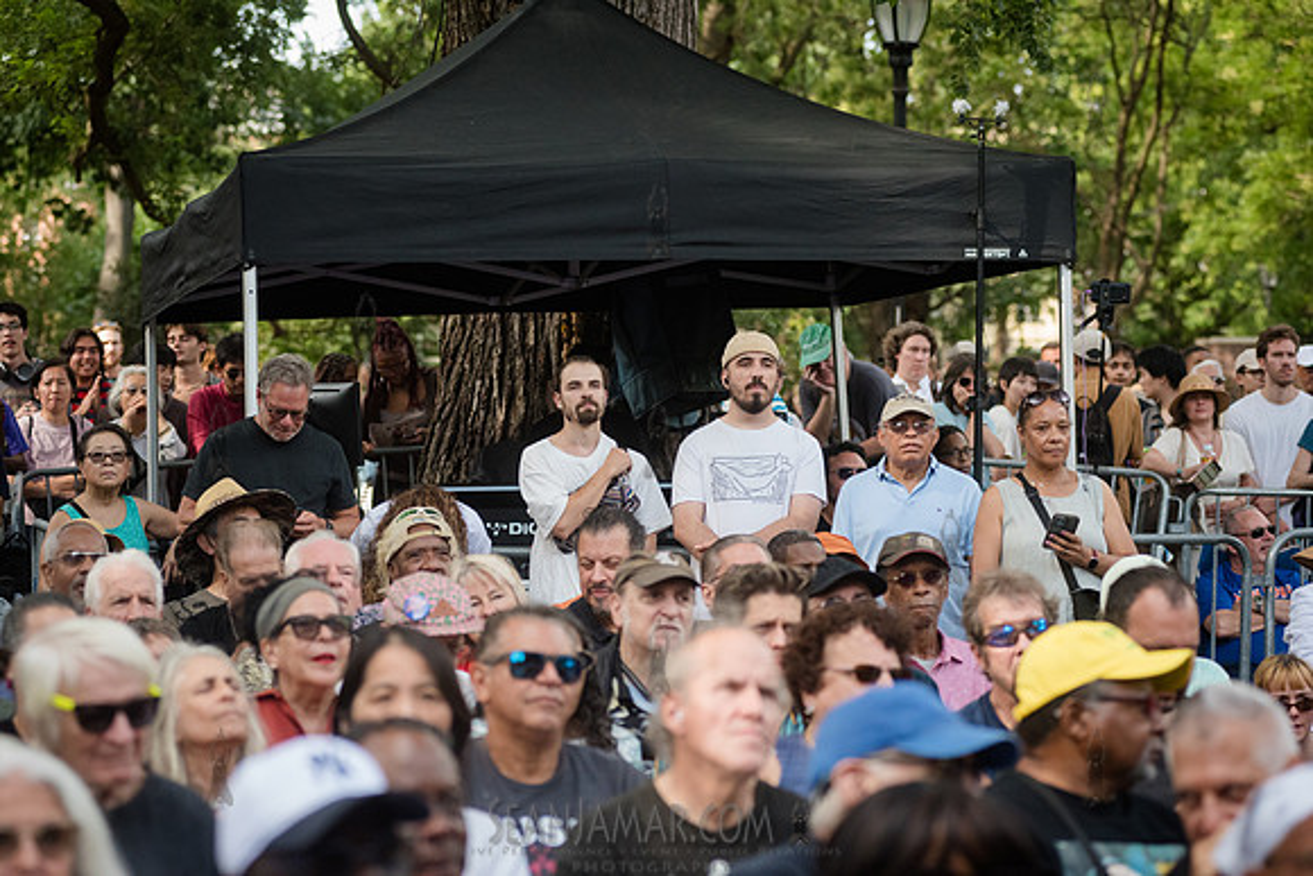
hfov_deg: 19.4
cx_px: 656
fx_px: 3847
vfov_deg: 13.0
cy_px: 438
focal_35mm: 105
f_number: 4
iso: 2500
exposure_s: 1/3200
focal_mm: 105
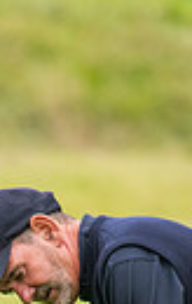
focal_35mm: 1582
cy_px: 510
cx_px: 80
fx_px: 13158
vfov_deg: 1.3
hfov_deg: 0.8
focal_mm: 300
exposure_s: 1/800
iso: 2000
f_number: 4.5
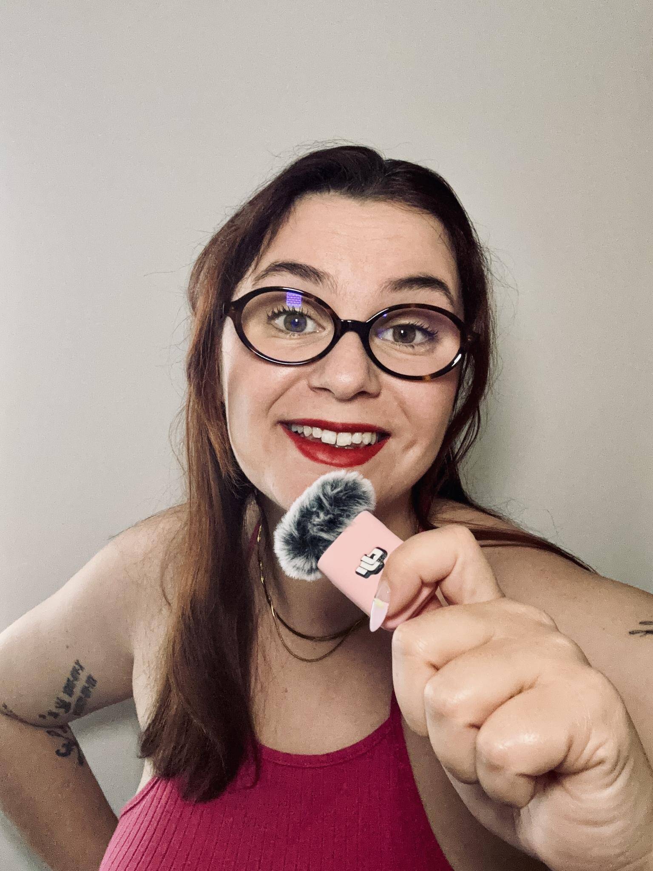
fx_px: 755
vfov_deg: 60.0
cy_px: 436
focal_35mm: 30
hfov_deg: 46.8
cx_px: 326
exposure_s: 1/52
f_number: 1.9
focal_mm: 2.69
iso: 320
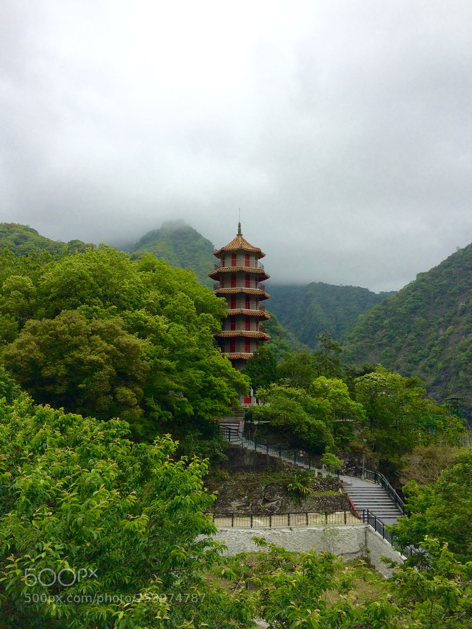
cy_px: 314
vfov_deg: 61.7
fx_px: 527
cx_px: 236
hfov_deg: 48.2
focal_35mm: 29
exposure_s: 1/436
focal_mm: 4.15
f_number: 2.2
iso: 32
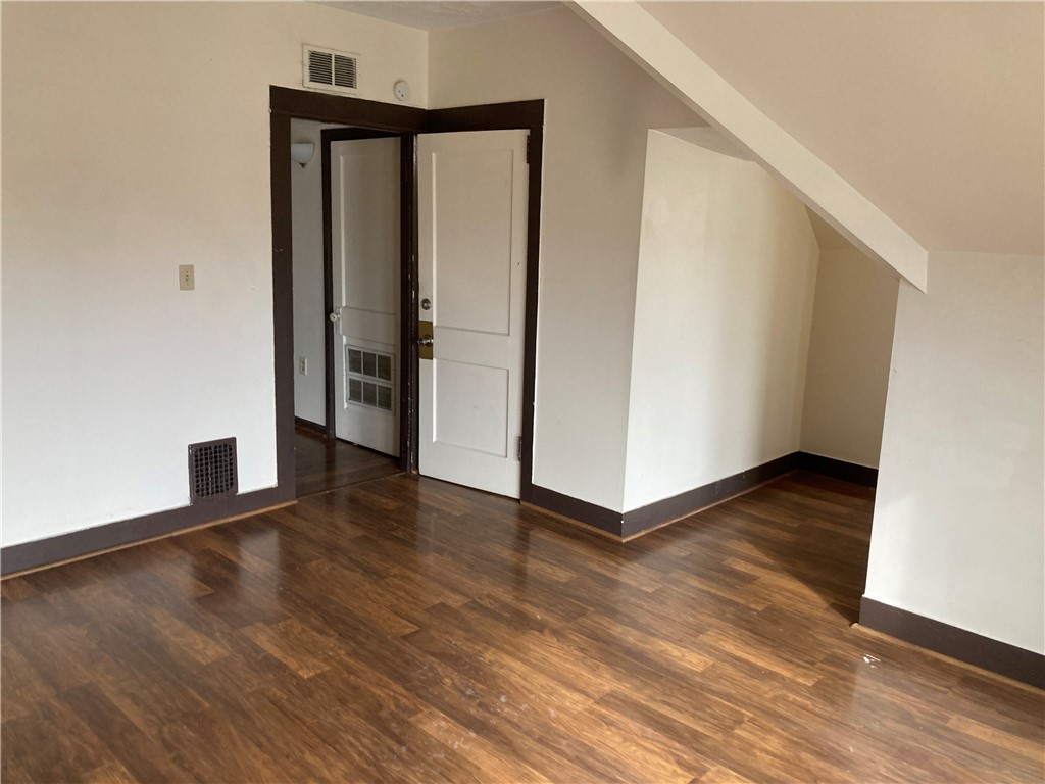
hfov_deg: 63.4
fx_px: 845
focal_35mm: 28
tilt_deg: -8.1
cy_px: 392
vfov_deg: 49.7
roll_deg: -2.3
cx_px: 522
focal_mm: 3.99
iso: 80
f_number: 1.8
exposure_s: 1/60
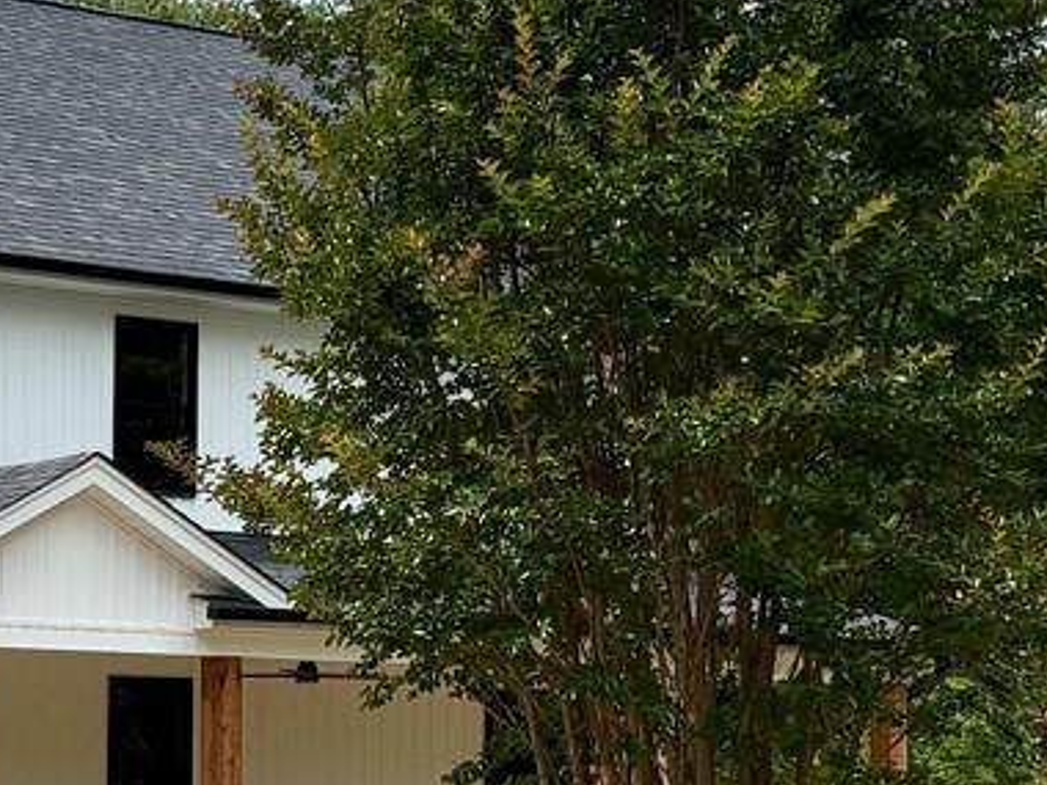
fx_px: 2117
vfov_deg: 20.9
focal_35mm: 70
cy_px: 263
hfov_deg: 25.0
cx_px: -209
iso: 50
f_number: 1.6
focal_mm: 5.96
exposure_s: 1/3534
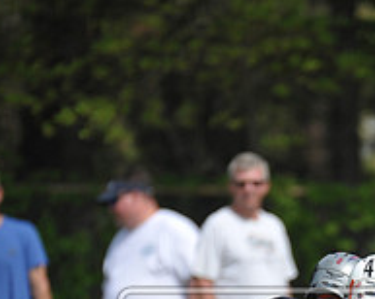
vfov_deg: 1.4
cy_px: 359
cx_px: 350
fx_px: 11897
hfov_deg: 1.8
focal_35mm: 1073
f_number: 4
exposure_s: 1/5000
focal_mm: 380
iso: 640
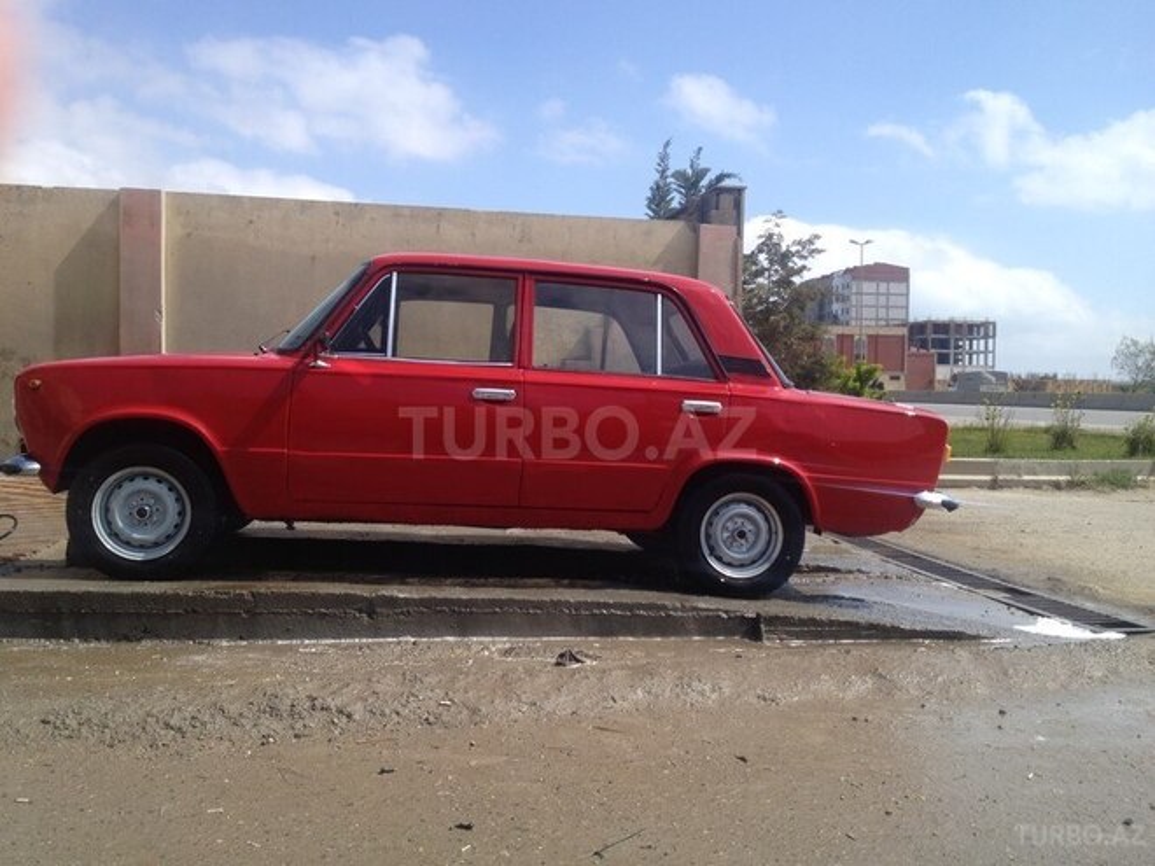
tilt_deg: -2.9
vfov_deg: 40.7
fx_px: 1168
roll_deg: -1.2
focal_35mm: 35
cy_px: 433
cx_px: 578
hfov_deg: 52.6
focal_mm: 4.28
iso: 50
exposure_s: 1/1577
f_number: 2.4
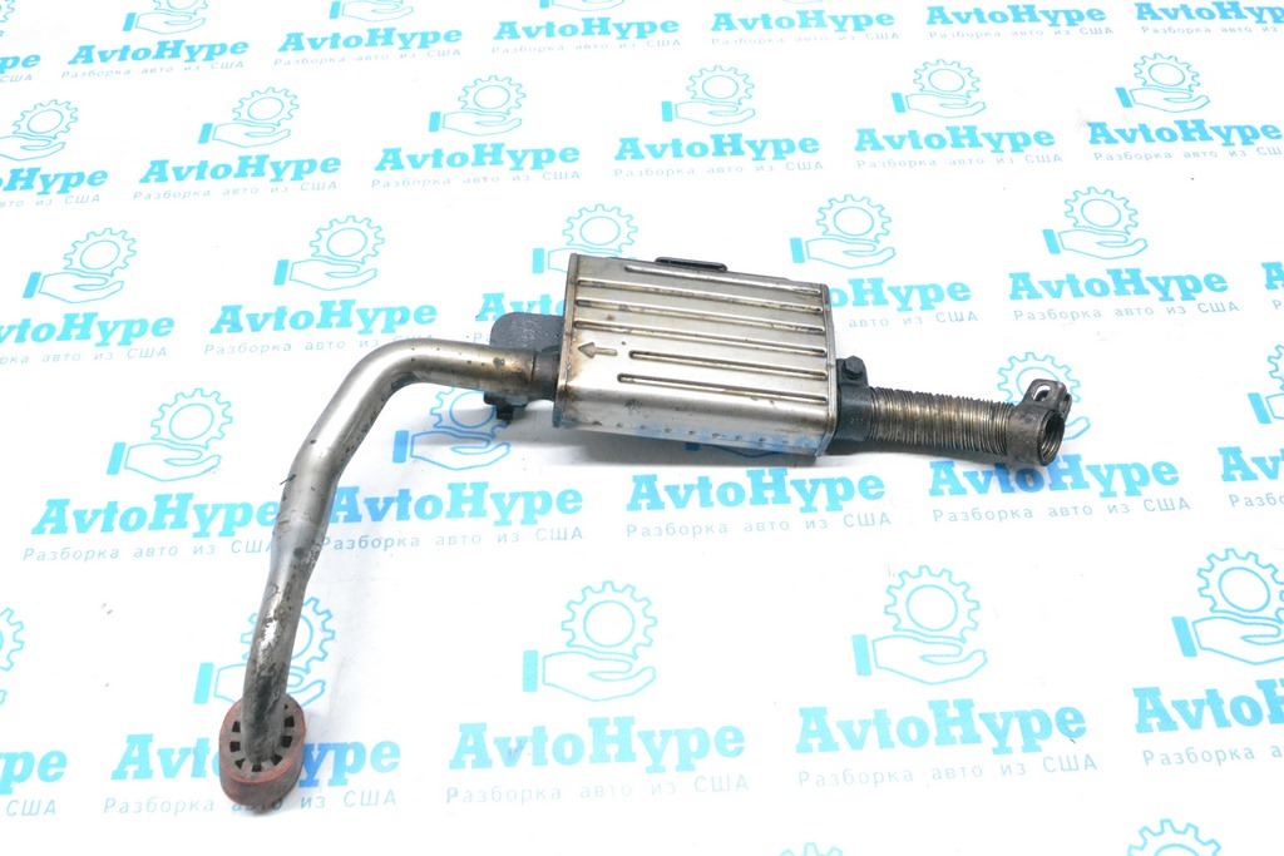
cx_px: 642
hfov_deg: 57.2
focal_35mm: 33
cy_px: 428
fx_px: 1177
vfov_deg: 40.0
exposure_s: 1/160
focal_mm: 22
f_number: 9
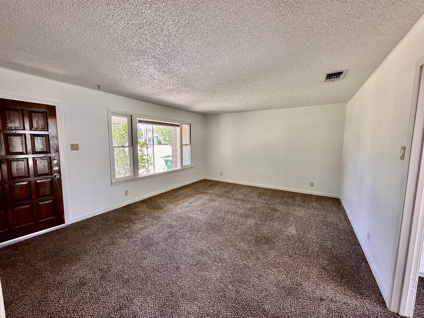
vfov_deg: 85.7
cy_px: 159
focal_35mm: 14
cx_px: 212
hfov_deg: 102.1
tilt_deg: -5.0
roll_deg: -1.1
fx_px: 171
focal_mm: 2.22
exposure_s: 1/99
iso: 160
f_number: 2.2
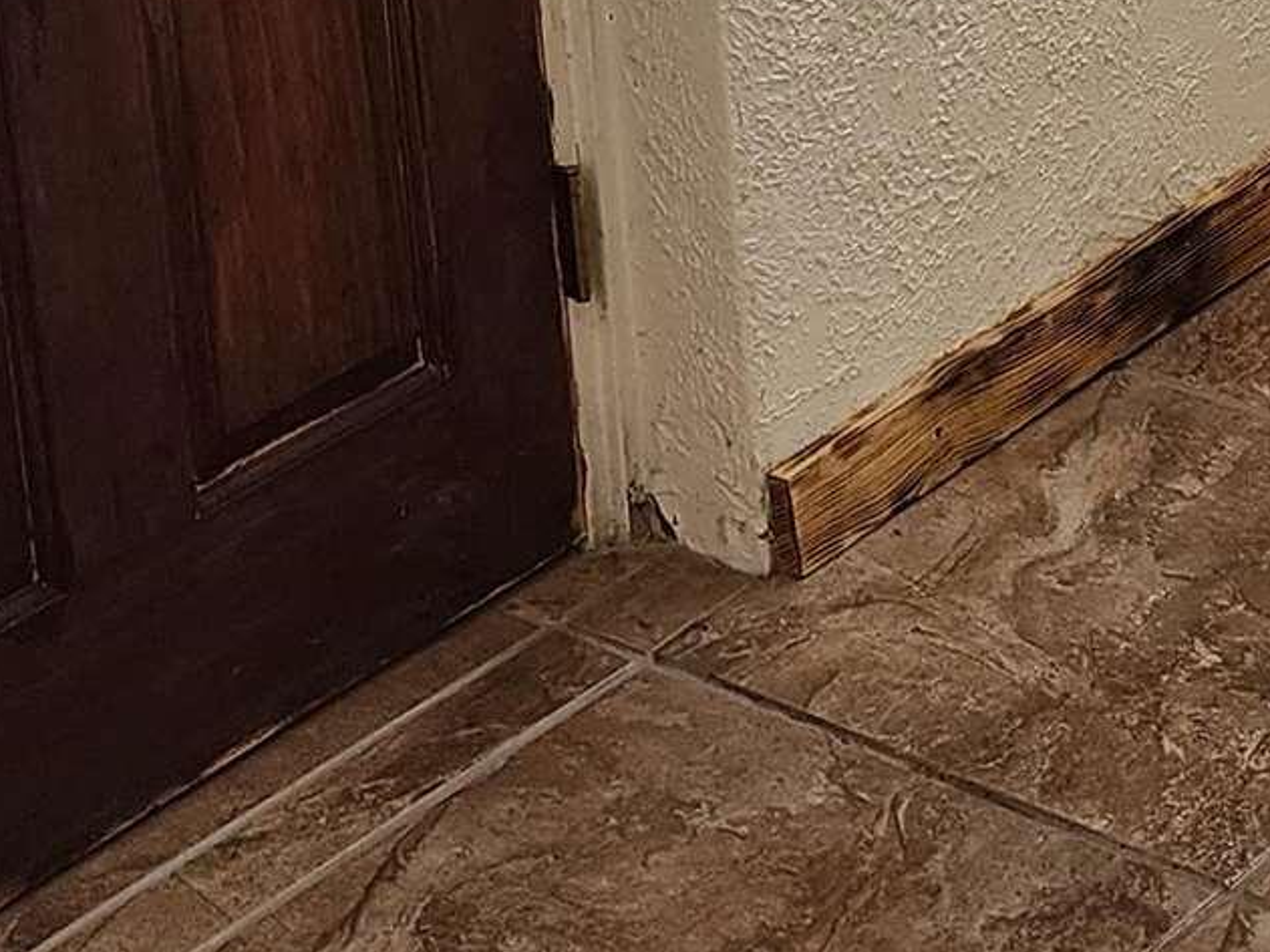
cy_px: -801
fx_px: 4108
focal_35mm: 112
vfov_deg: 12.1
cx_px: 1212
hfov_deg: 17.2
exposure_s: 1/180
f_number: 1.8
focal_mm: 6.4
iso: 125
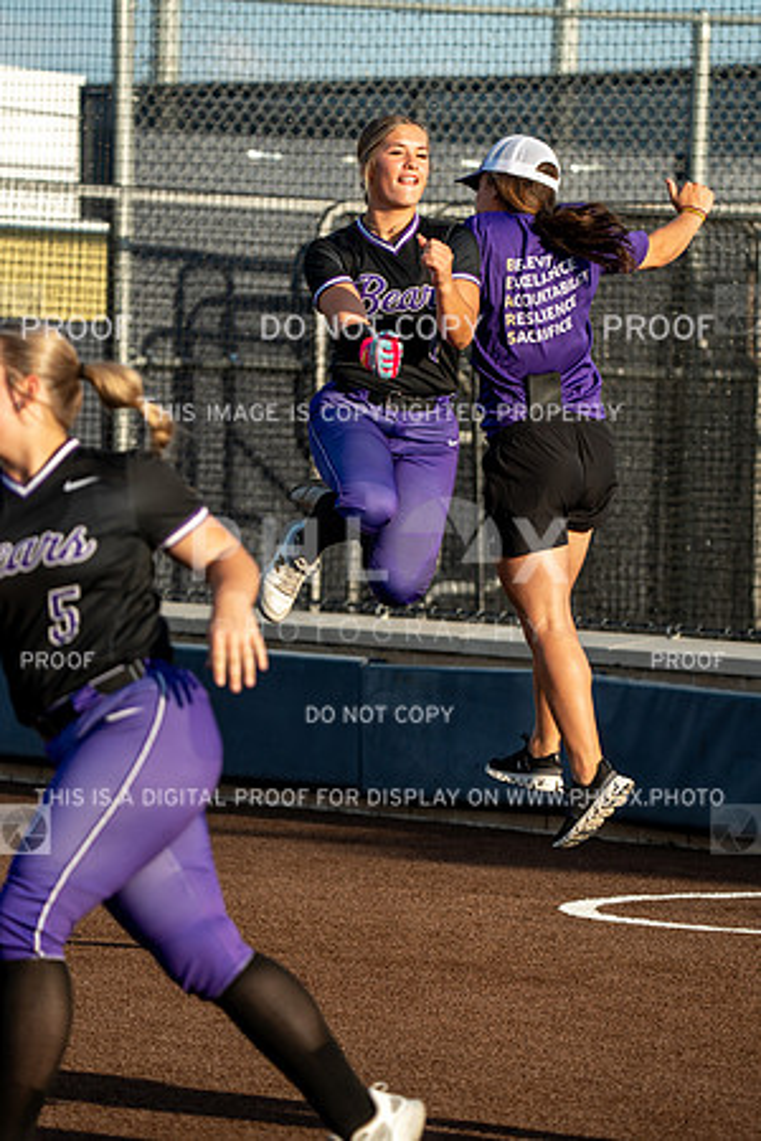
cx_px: 380
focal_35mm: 259
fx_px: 8212
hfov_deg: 5.3
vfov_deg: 8.0
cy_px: 570
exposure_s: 1/1250
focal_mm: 259
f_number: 5.6
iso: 400
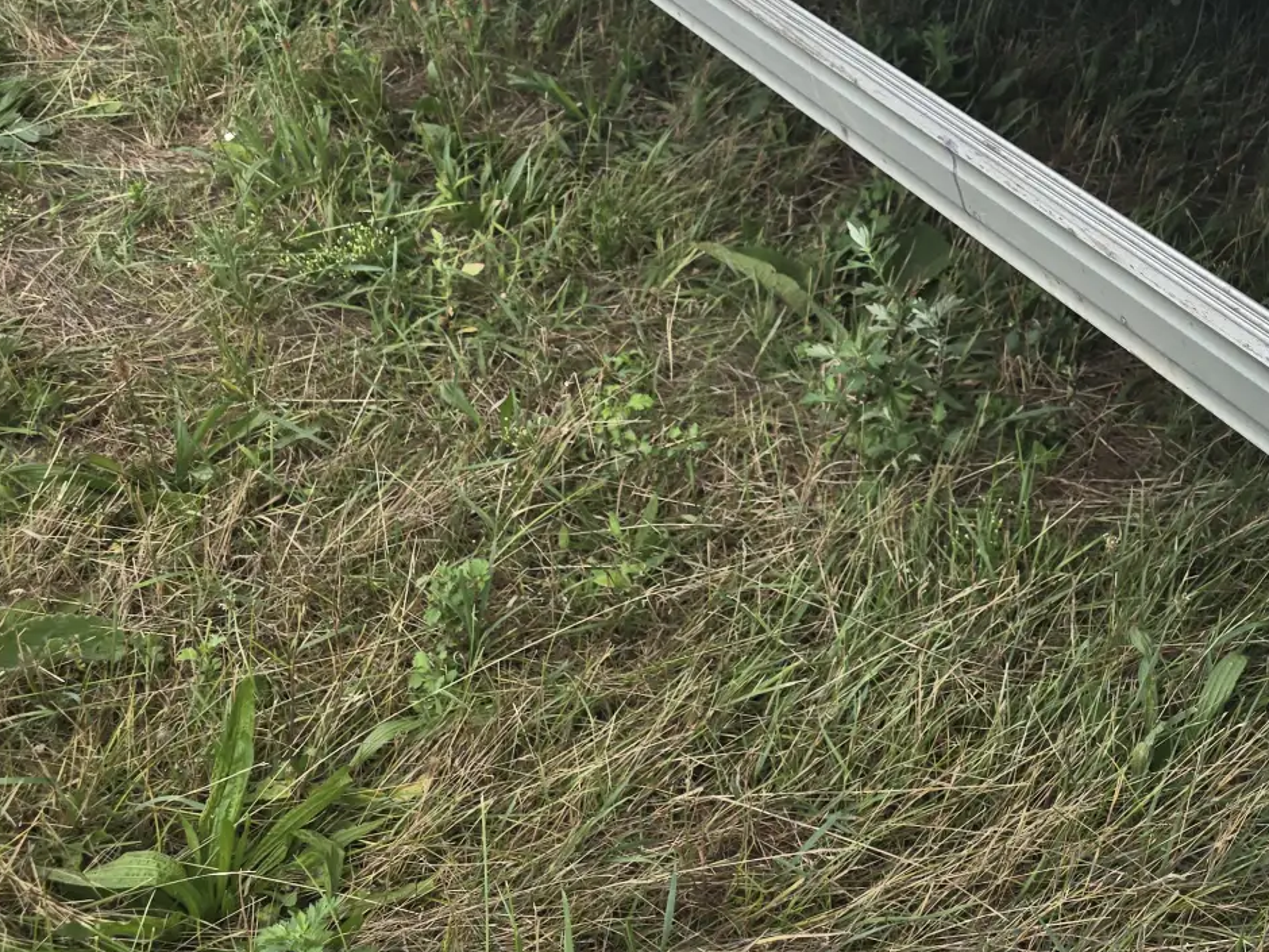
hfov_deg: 37.8
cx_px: 1133
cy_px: 259
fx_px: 1723
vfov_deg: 30.5
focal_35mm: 47
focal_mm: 6.3
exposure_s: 1/208
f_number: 1.7
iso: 12
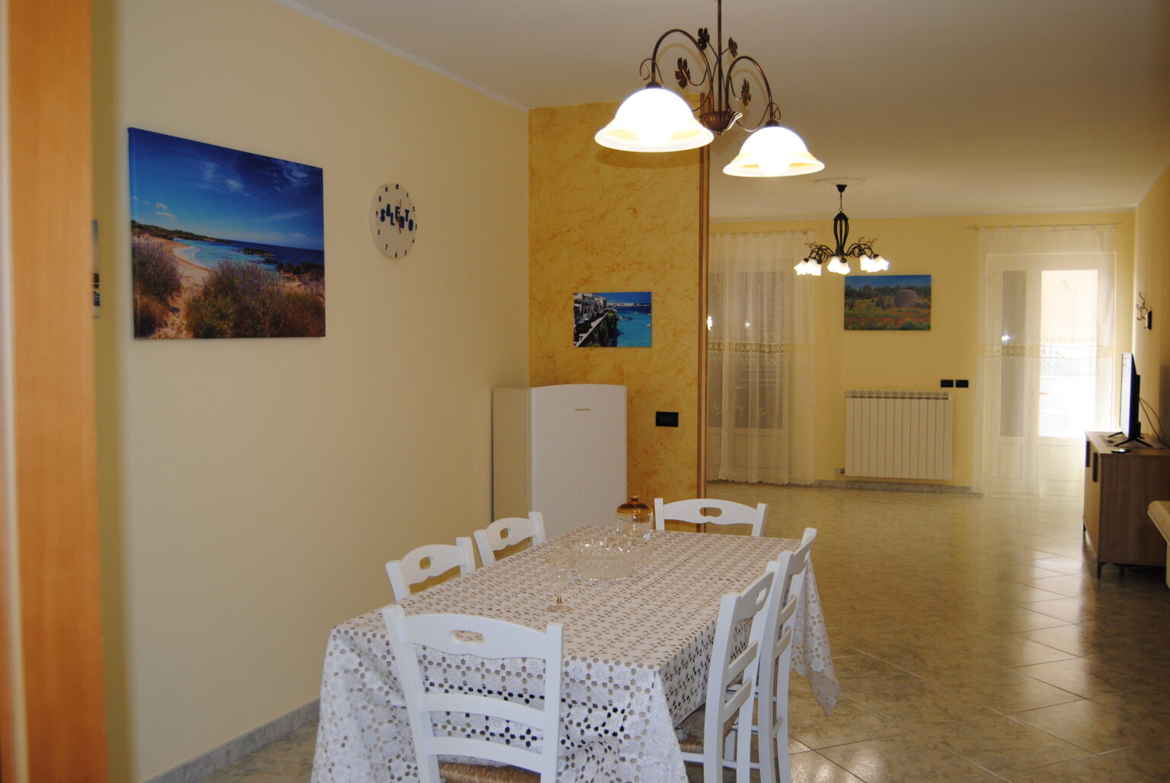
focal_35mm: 33
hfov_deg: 57.2
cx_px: 585
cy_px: 392
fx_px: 1074
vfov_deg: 40.1
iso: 200
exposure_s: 1/100
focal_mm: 22
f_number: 3.5
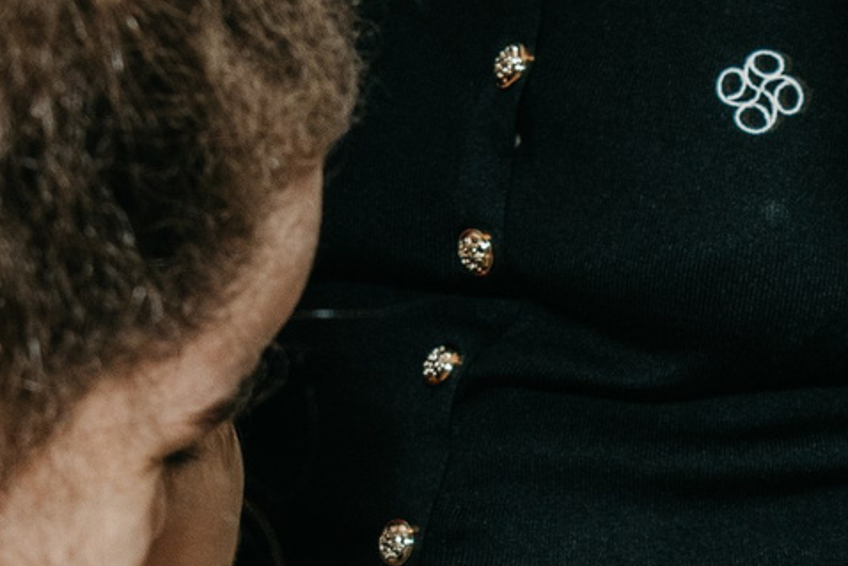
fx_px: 3911
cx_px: 836
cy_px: 641
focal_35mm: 166
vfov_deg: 8.2
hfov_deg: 12.2
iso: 320
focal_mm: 31
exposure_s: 1/160
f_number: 4.5
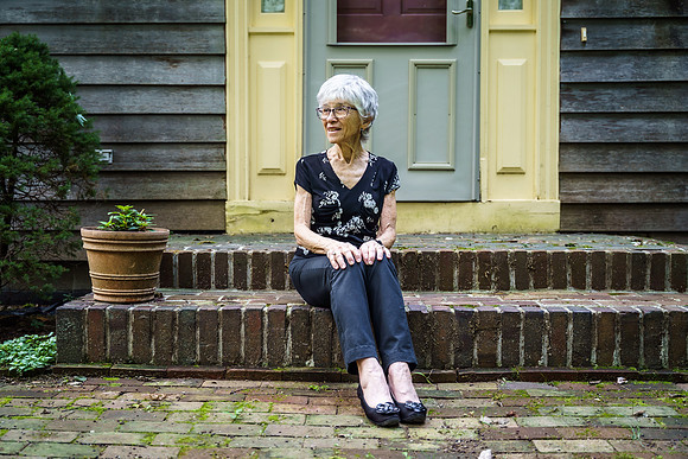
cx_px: 333
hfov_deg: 46.4
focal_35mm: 42
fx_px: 803
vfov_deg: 31.9
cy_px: 222
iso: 200
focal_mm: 40.7
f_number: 2.8
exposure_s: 1/160
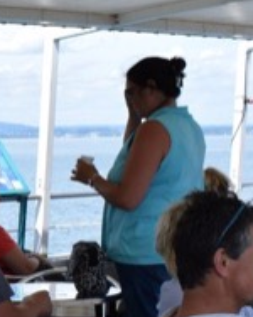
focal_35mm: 132
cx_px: -243
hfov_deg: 10.7
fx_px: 1238
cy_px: 163
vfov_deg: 14.6
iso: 200
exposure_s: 1/320
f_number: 9
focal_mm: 22
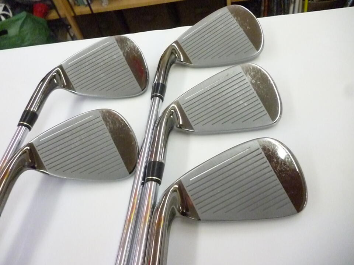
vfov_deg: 49.7
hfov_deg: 63.4
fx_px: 286
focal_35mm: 28
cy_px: 132
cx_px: 177
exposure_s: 1/500
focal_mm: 5
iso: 1600
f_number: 3.1
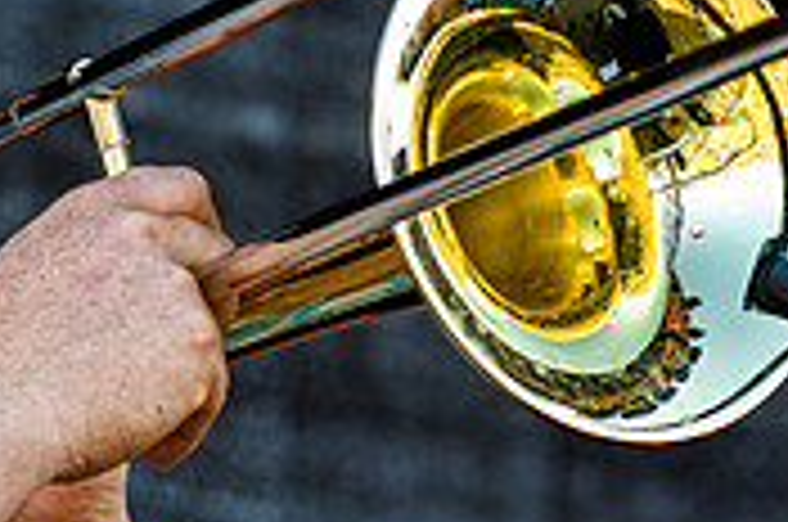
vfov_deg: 3.8
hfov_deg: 5.7
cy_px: 375
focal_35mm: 363
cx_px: 177
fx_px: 7931
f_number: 4
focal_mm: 70
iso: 500
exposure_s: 1/640
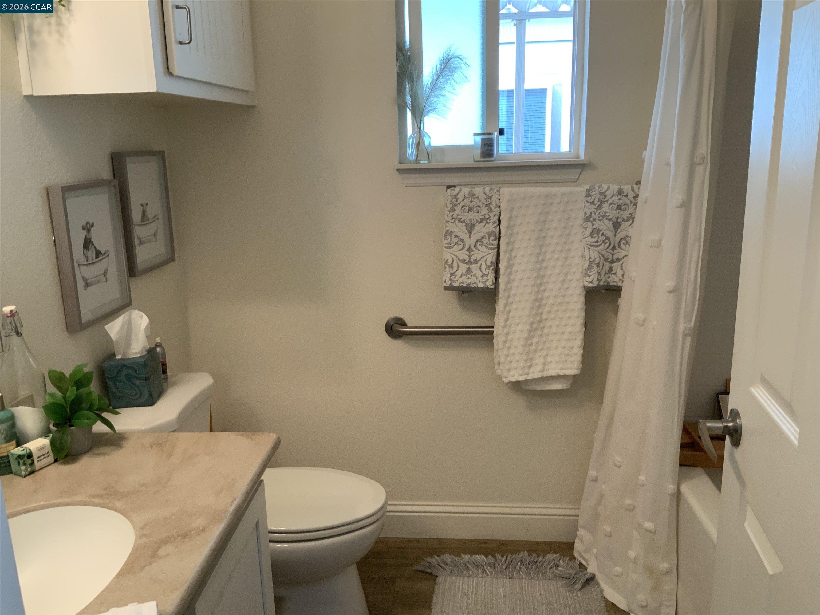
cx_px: 410
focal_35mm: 29
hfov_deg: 61.7
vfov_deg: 48.2
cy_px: 308
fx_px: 687
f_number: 1.8
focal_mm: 3
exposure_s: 1/60
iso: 100
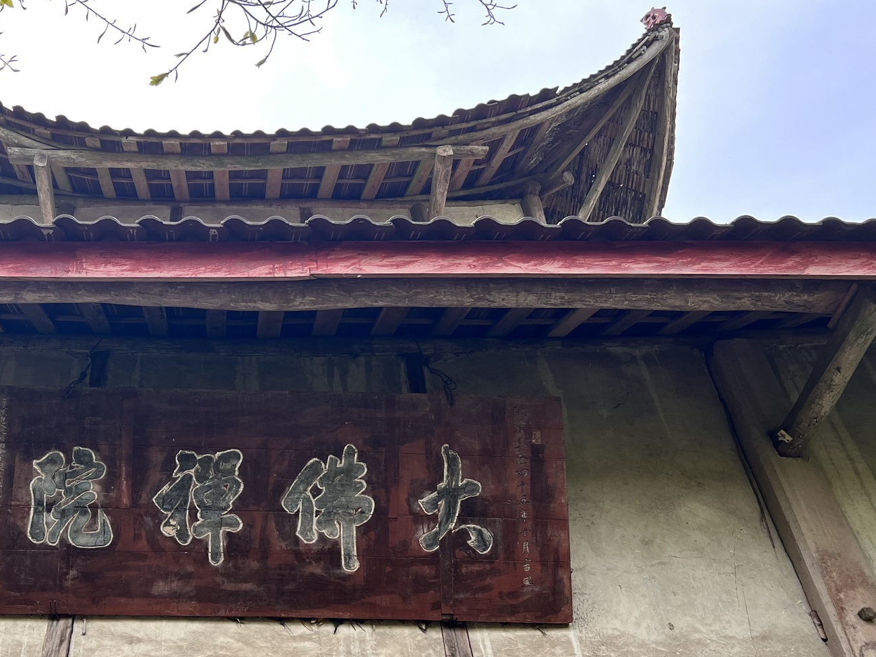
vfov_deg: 35.9
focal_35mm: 40
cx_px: 216
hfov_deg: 45.2
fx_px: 1012
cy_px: 383
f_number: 1.5
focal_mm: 5.7
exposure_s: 1/614
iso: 50
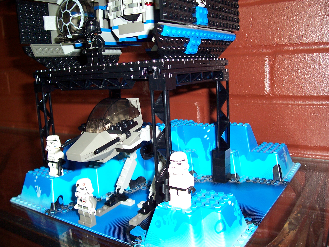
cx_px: 164
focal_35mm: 34
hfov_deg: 54.0
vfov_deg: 41.8
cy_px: 124
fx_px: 323
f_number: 2.7
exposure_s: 1/60
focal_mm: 5.6
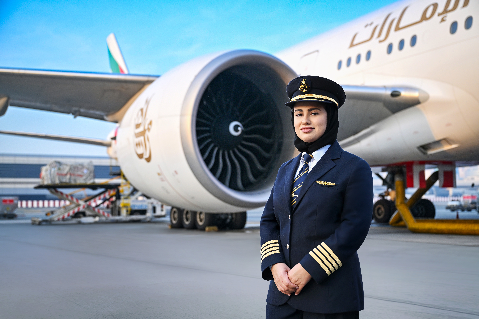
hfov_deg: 45.4
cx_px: 240
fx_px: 572
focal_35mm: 43
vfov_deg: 31.2
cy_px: 160
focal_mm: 43
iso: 250
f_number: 3.5
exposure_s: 1/400
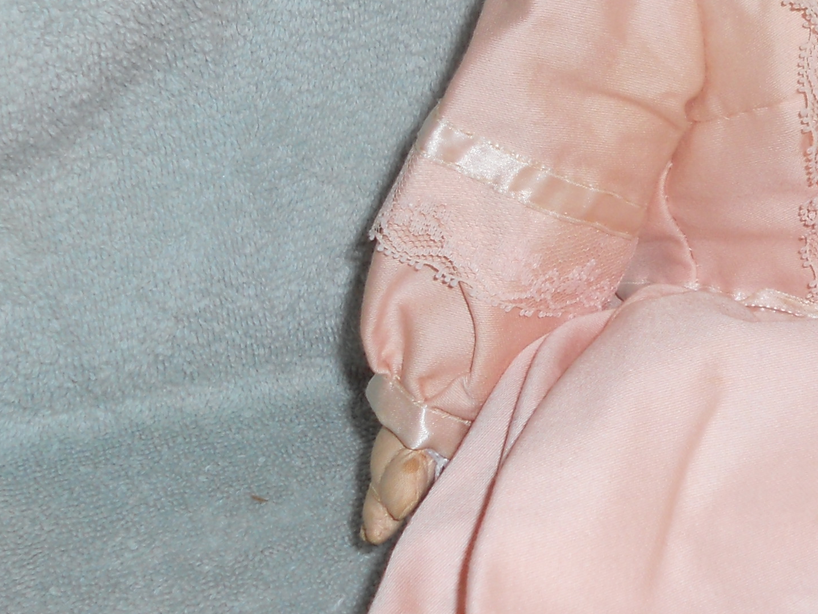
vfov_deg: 16.5
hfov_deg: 21.5
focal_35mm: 89
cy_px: 122
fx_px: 2103
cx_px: 726
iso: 80
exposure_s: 1/25
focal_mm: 5.8
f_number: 3.5
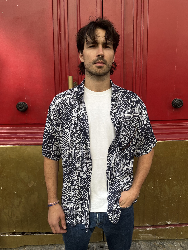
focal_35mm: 26
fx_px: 188
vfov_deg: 67.3
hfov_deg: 53.1
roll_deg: +0.7
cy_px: 125
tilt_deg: -9.3
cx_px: 94
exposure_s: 1/714
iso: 50
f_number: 1.6
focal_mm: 5.1
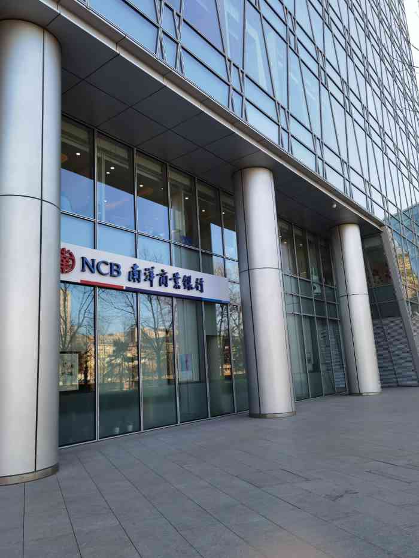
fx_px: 436
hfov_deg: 51.4
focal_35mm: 27
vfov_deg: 65.3
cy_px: 279
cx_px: 210
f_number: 1.9
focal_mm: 6.71
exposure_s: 1/667
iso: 50
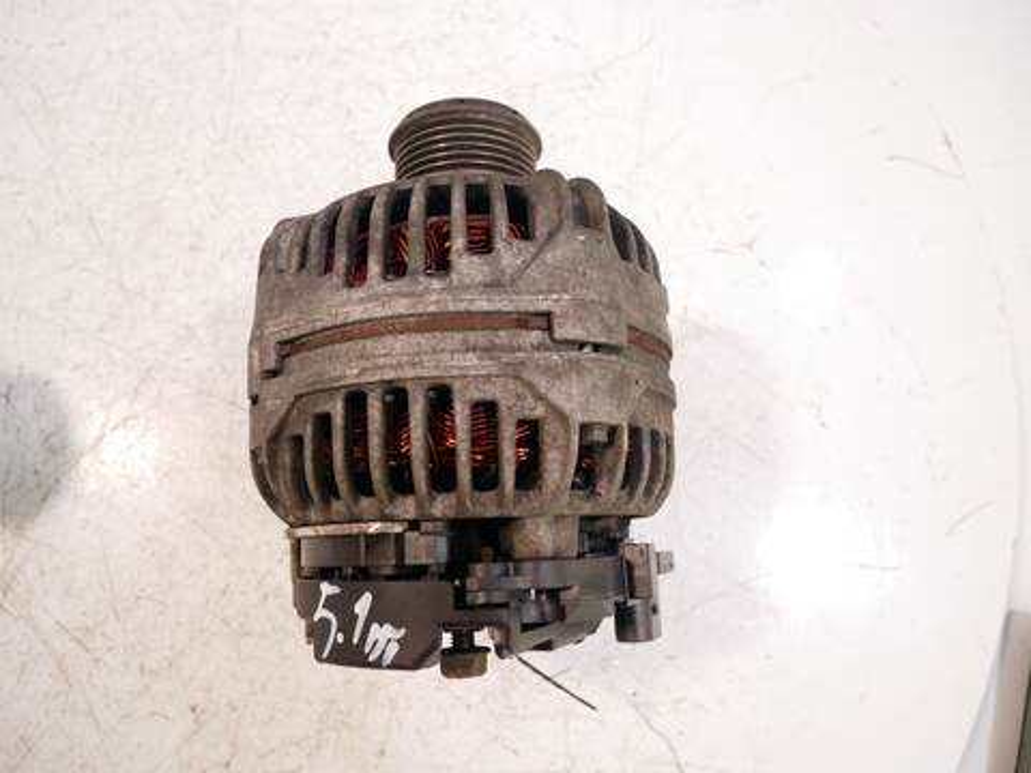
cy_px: 386
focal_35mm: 24
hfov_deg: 71.6
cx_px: 516
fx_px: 715
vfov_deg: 56.8
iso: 800
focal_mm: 12
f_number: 3.5
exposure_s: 1/60
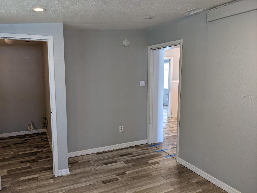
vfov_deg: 51.4
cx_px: 128
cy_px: 96
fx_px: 200
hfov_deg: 65.3
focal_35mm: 27
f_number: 1.73
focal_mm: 4.38
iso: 82
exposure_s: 1/60
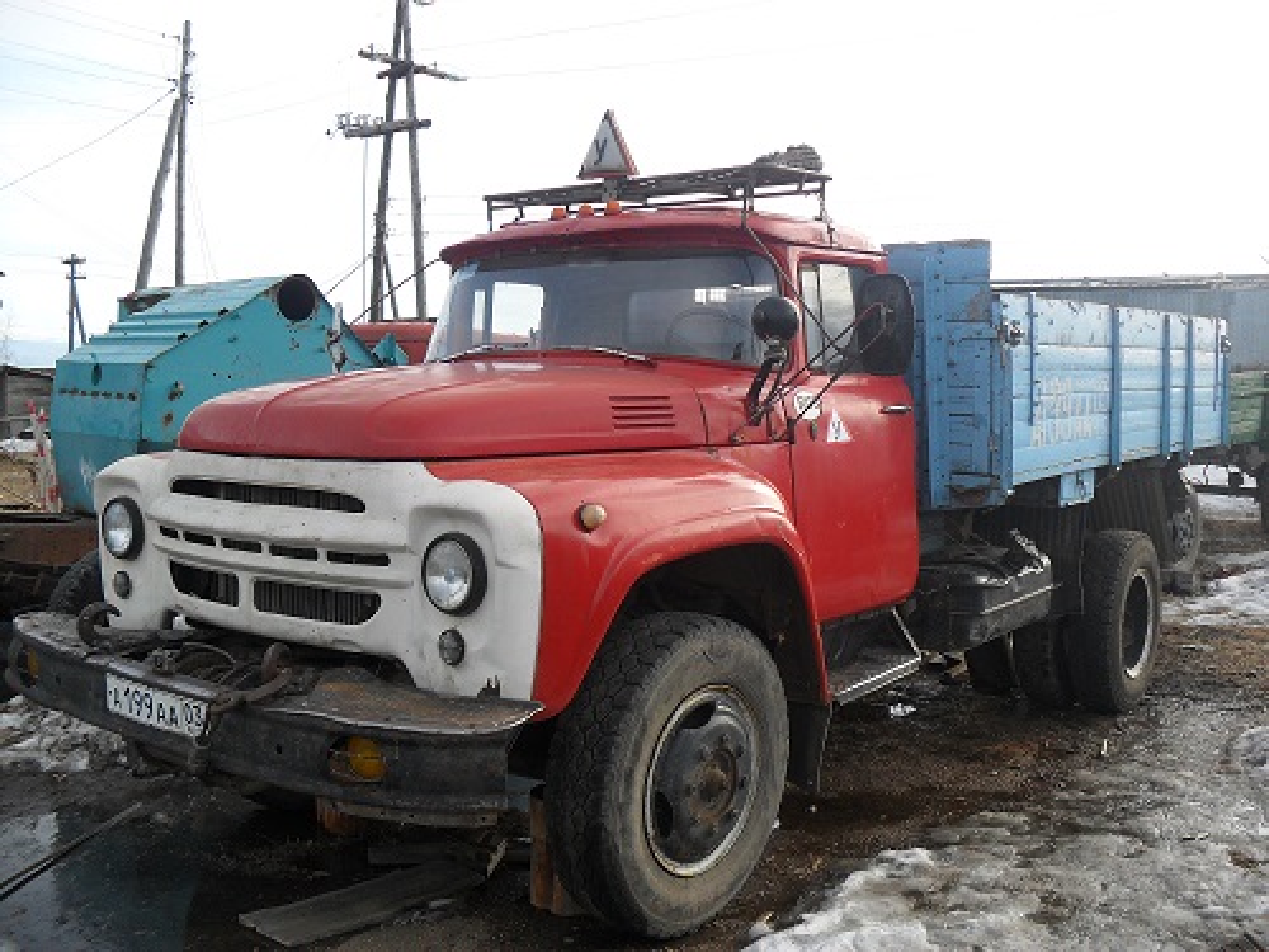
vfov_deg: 40.7
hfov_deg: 52.6
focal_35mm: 35
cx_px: 634
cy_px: 476
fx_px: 1283
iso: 80
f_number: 3
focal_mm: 6.3
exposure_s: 1/750
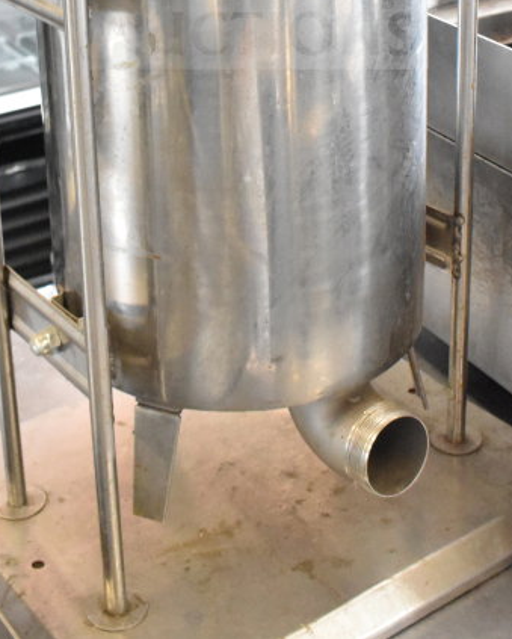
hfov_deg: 21.9
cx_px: 258
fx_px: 1325
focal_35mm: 70
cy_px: -51
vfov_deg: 25.3
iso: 6400
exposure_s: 1/160
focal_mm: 23
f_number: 6.3
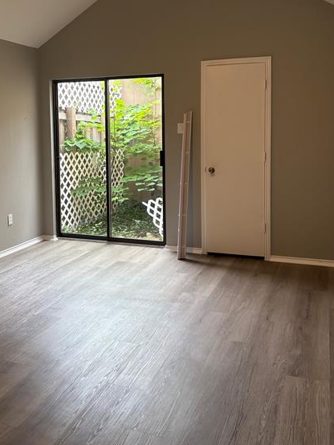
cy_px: 156
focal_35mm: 36
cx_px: 138
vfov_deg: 50.6
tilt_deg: -1.4
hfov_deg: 39.5
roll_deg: +0.0
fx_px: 463
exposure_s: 1/111
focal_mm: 5.96
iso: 100
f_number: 1.6
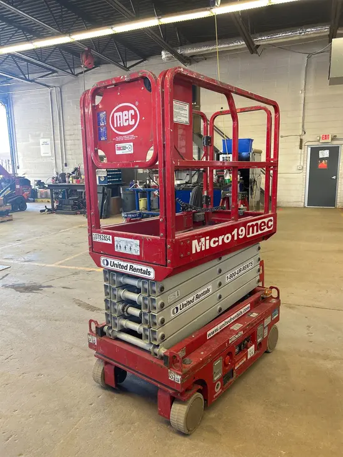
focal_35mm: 26
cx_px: 172
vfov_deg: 67.3
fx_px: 343
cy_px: 228
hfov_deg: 53.1
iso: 100
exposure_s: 1/60
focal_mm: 5.7
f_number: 1.5
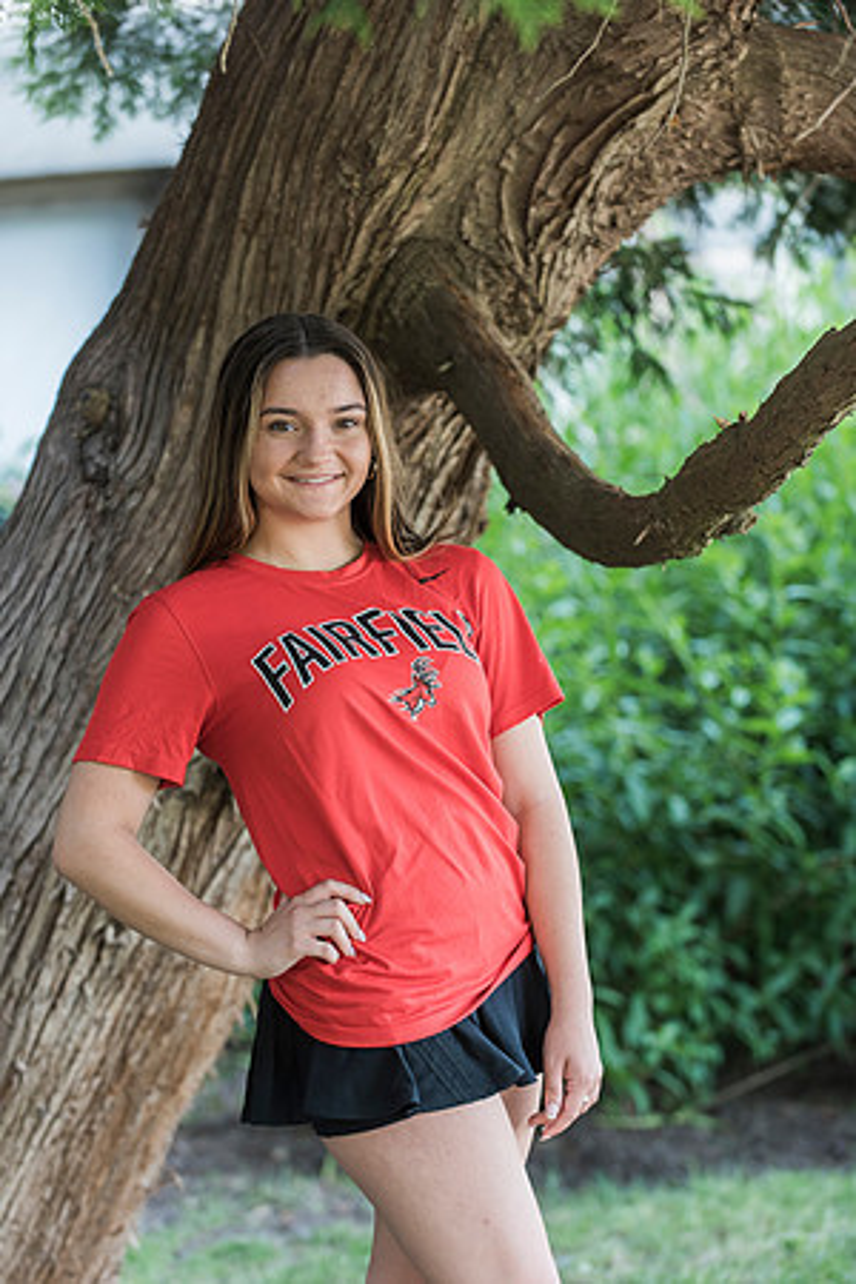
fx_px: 4137
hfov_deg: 11.8
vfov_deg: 17.6
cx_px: 428
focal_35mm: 116
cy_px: 642
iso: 500
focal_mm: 116
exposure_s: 1/100
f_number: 3.5
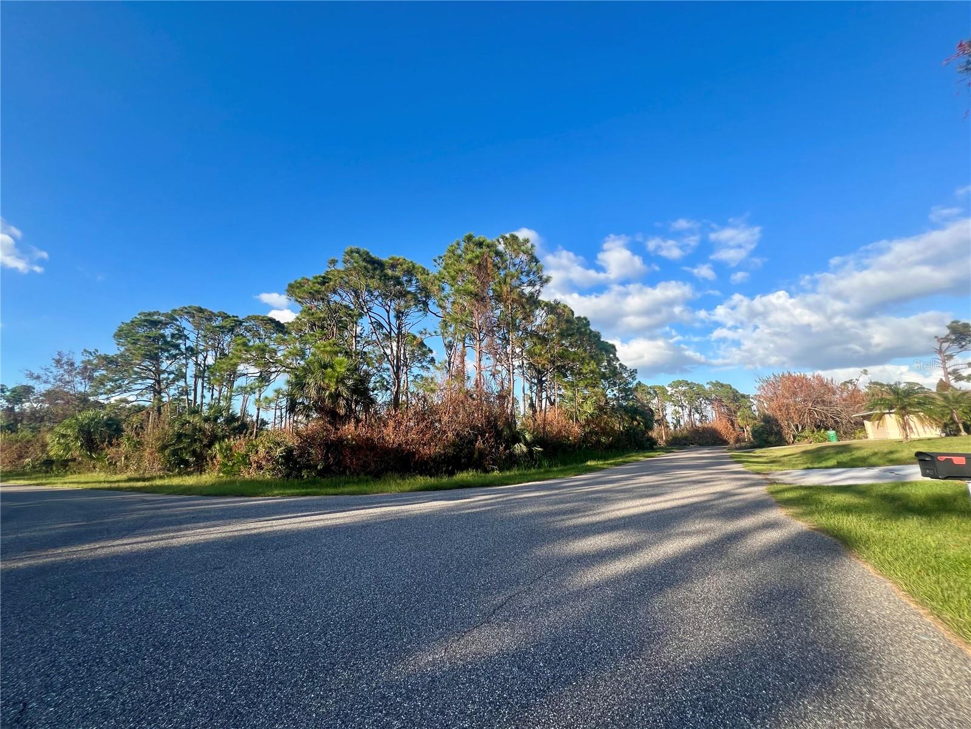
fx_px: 365
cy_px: 364
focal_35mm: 13
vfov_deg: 89.9
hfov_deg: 106.2
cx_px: 486
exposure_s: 1/840
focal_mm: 1.57
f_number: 1.8
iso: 32
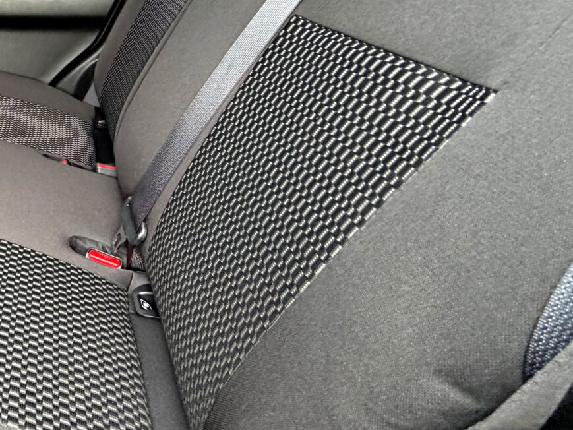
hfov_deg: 41.8
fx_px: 546
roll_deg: +1.7
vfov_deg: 42.1
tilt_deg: -22.3
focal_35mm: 33
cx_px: -79
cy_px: 129
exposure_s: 1/62
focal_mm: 2.22
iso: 320
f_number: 2.2
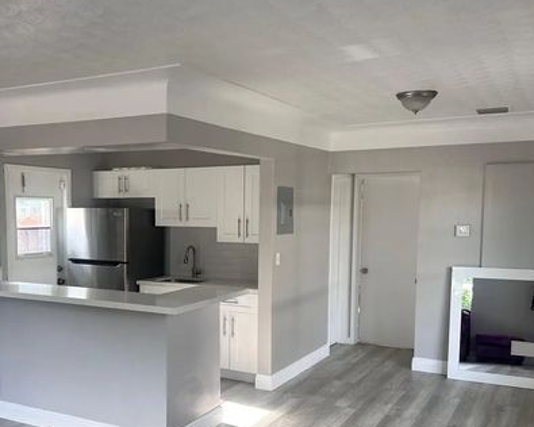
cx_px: 184
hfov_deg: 47.3
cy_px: 262
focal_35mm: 38
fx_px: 601
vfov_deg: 38.9
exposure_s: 1/121
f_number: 1.78
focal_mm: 6.86
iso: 80
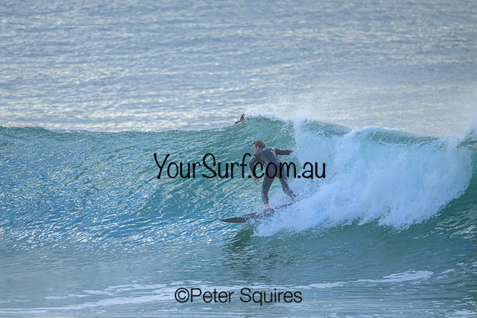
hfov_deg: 2.6
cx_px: 238
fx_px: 10602
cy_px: 159
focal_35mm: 800
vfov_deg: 1.7
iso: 1000
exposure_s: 1/2500
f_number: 6.3
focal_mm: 800
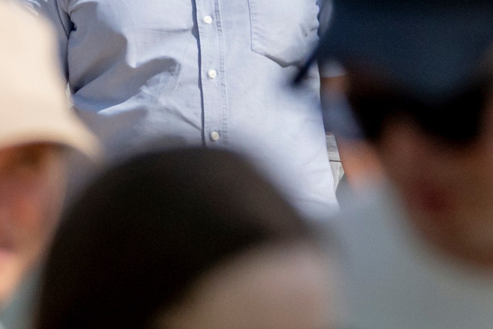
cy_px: -472
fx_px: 19305
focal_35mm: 1409
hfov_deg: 1.5
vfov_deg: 1.0
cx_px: 787
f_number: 5.6
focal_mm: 250
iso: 1000
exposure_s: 1/6400
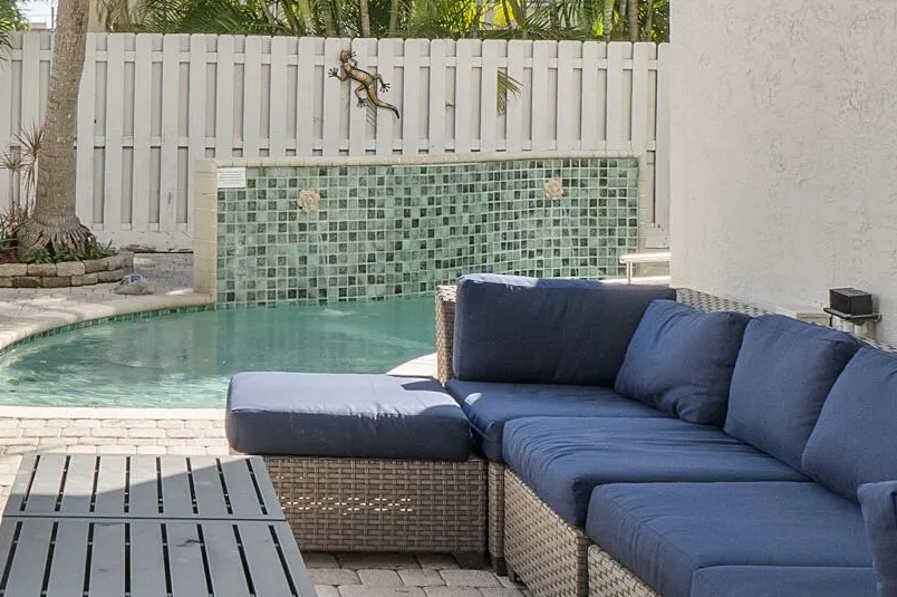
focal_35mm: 56
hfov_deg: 34.5
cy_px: 89
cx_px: 170
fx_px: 1394
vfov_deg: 23.7
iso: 100
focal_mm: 10
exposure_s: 1/100
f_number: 11
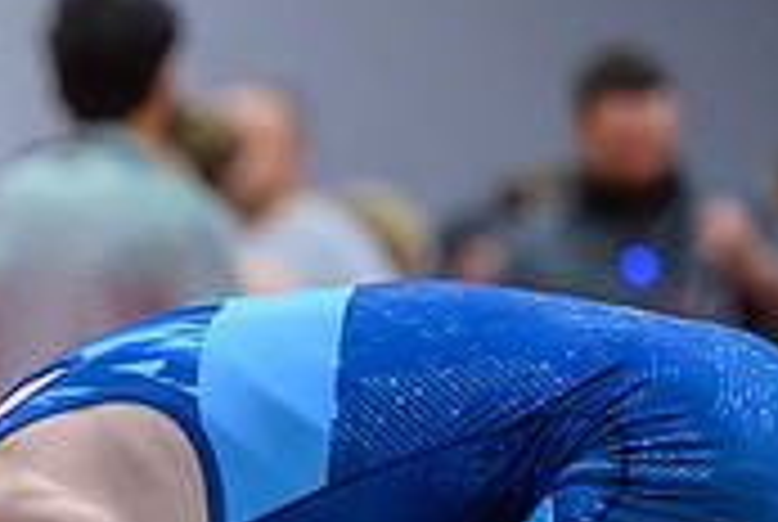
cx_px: -121
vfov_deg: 2.5
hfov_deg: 3.7
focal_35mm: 555
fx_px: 12015
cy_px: 618
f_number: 2.8
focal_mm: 135
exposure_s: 1/800
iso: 14400
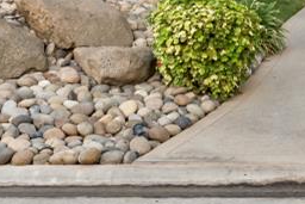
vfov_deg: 15.2
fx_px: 695
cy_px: -119
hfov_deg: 23.1
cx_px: 347
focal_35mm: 82
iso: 125
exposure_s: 1/60
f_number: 4
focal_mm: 14
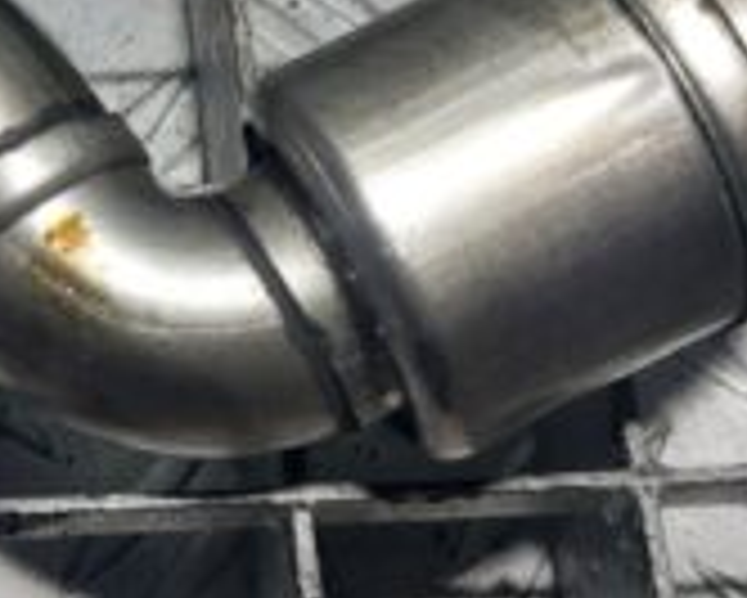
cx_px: 14
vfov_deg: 17.4
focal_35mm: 88
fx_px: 1947
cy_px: 180
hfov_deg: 21.0
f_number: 1.8
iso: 40
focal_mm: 5.23
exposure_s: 1/100
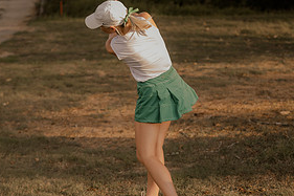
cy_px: 110
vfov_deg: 12.2
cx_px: 149
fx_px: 914
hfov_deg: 18.3
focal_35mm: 112
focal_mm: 70
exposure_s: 1/2000
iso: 1000
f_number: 2.8
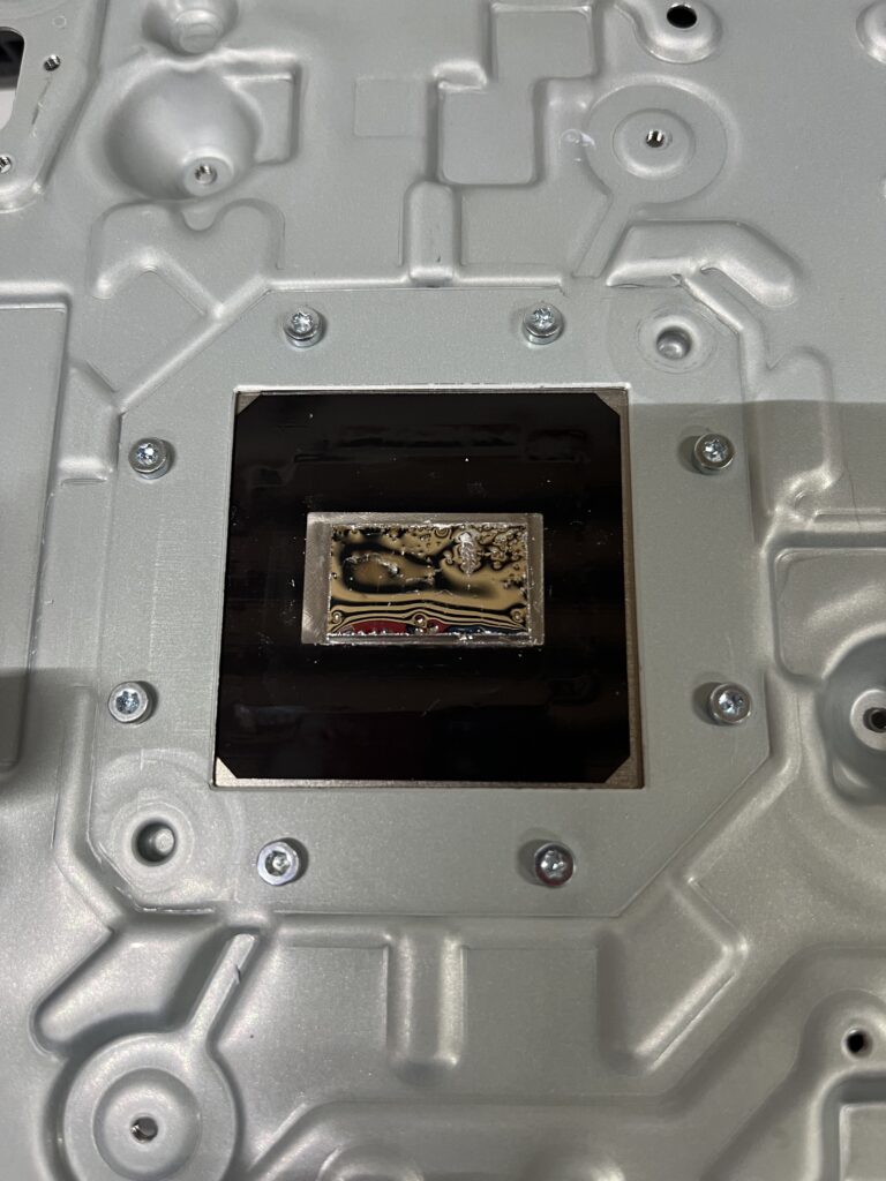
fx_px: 887
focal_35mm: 26
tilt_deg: -69.4
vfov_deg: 67.3
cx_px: 443
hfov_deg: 53.1
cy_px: 590
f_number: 1.6
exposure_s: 1/60
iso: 125
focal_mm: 5.1
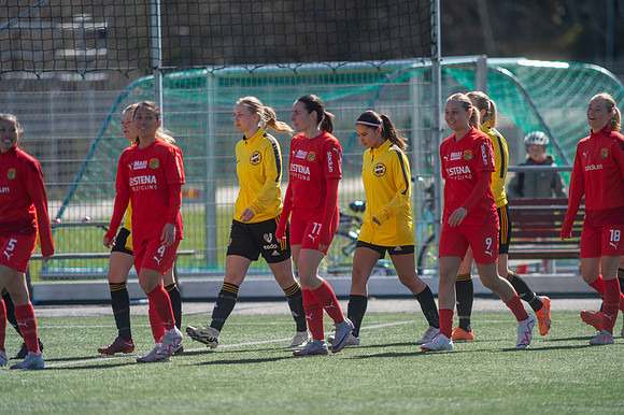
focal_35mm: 423
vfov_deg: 3.2
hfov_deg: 4.9
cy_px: 208
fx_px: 7319
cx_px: 312
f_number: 4
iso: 320
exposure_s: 1/1600
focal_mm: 420
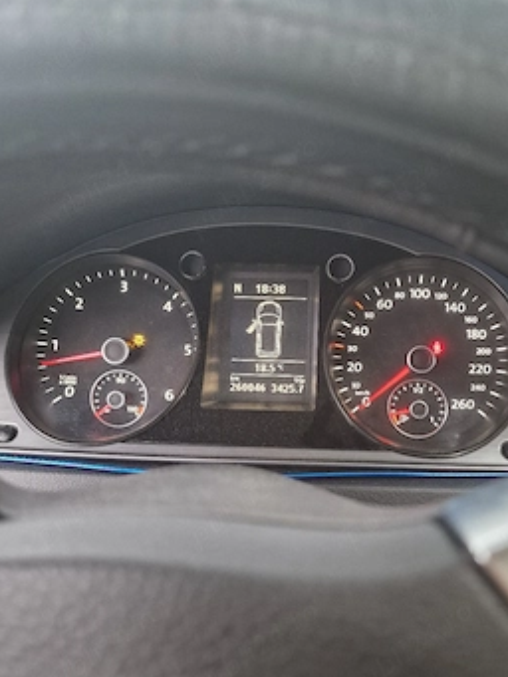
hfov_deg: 51.2
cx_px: 294
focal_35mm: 27
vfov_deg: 65.2
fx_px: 528
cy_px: 365
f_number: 1.8
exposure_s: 1/60.2
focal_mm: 6.4
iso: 800
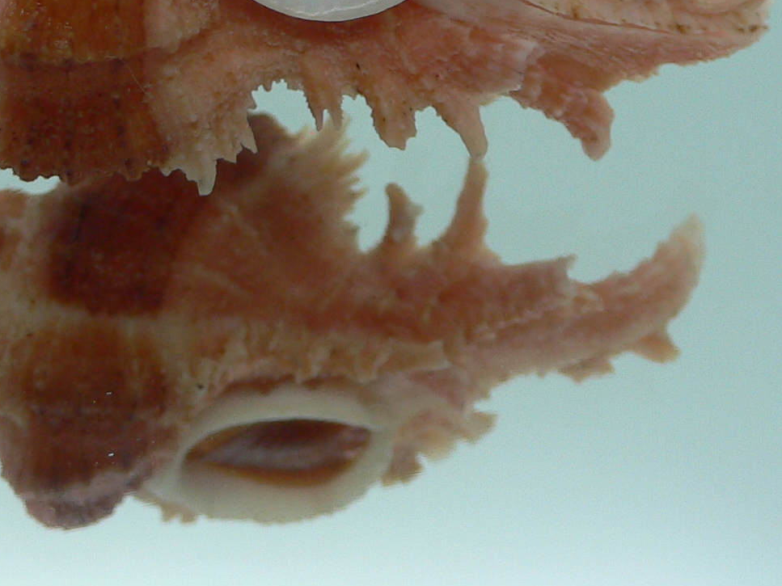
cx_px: 221
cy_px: 13
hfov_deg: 26.4
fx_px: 1649
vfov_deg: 19.6
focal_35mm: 73
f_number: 2.8
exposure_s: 1/60
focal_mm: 4.6
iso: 80
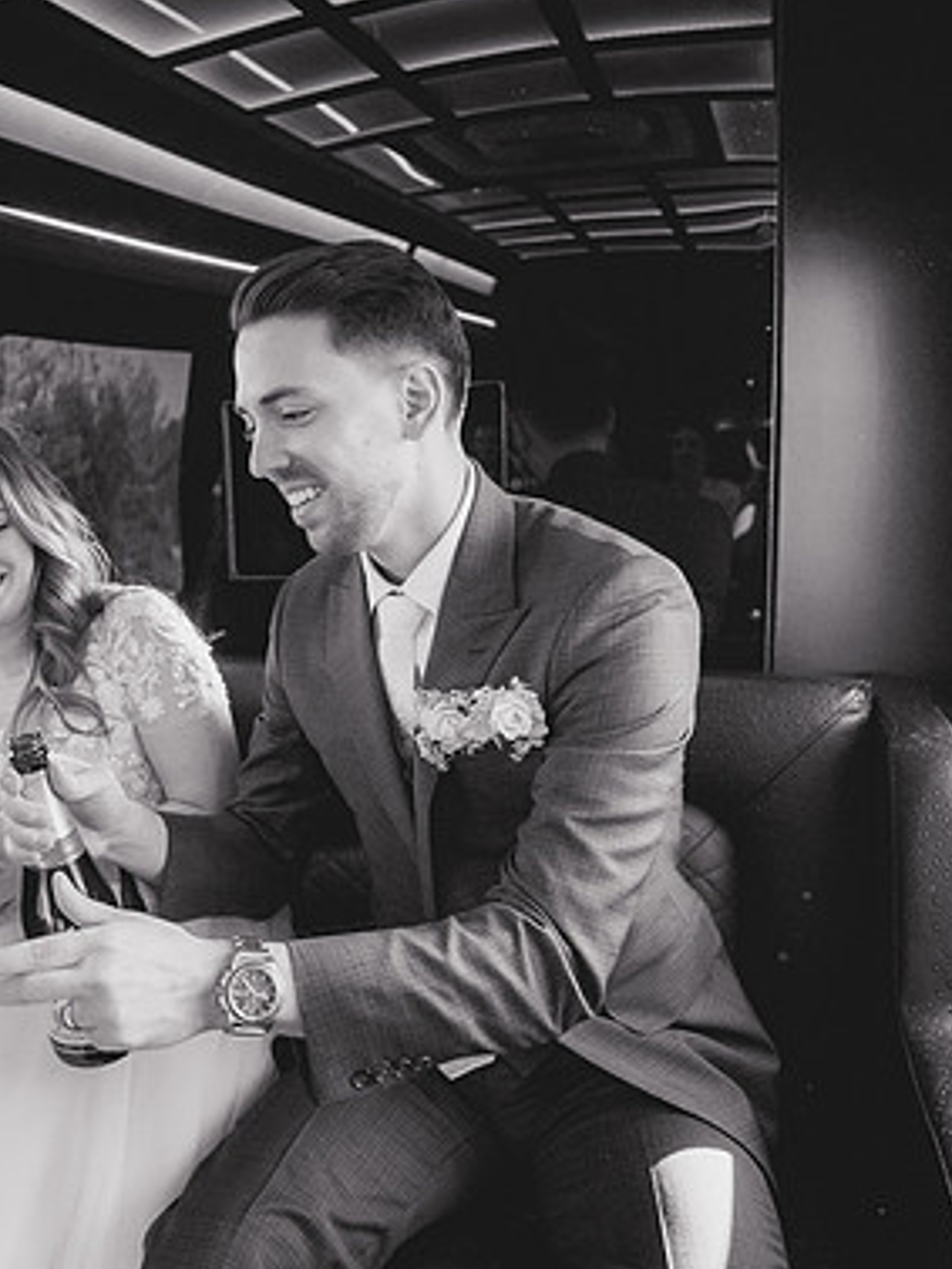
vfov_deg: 63.4
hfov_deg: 48.3
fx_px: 1026
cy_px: 628
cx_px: 269
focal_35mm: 28
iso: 3200
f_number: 2.8
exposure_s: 1/320
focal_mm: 18
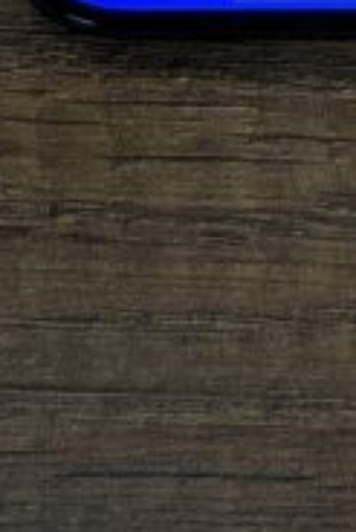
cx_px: 313
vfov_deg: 10.2
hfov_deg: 7.8
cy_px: -749
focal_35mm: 176
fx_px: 2606
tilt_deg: -79.3
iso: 50
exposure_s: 1/100
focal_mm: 5.96
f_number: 1.6
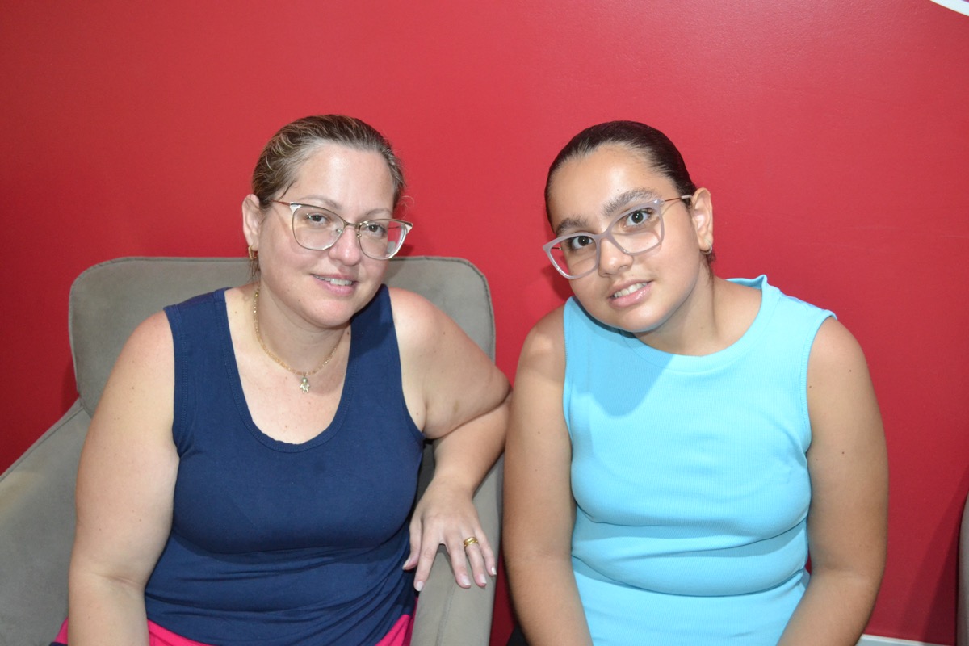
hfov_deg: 49.6
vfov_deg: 34.2
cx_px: 484
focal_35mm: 39
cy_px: 323
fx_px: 1050
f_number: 4.2
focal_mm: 26
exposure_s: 1/60
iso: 2000
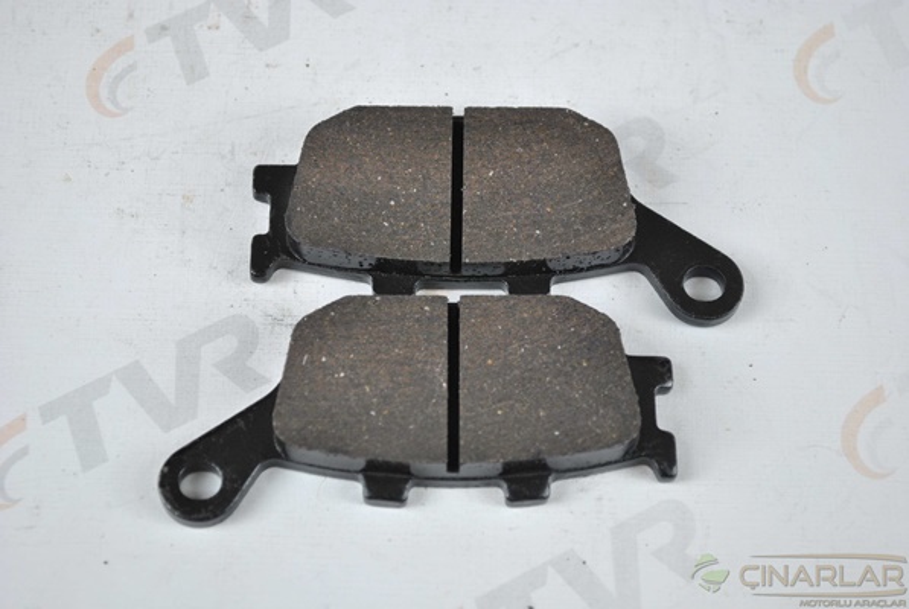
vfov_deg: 17.6
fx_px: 1972
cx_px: 454
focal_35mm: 78
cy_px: 304
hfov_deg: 26.0
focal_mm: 52
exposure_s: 1/15
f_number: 5.6
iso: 200
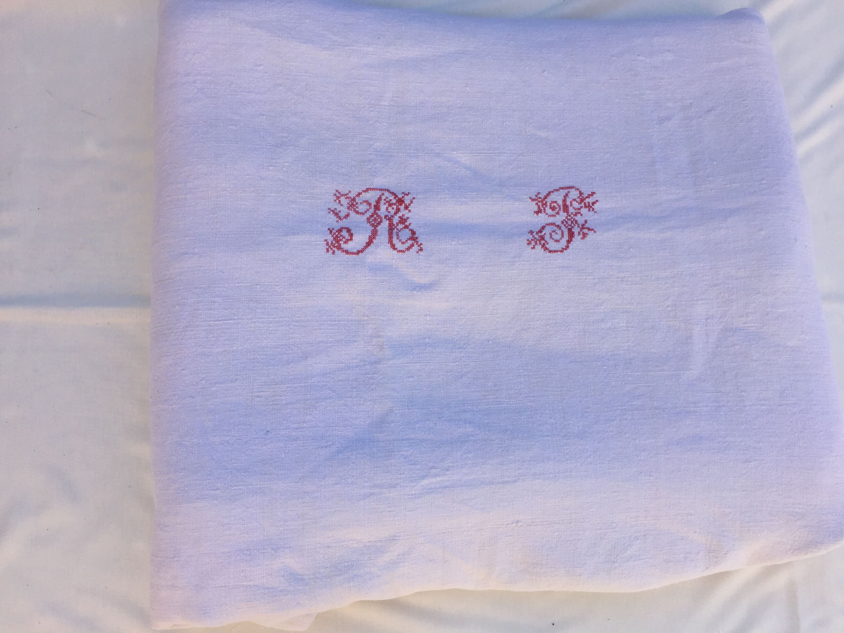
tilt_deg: -80.6
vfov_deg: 48.2
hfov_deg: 61.7
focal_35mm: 29
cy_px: 316
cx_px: 422
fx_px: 707
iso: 32
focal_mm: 4.15
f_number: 2.2
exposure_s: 1/1522
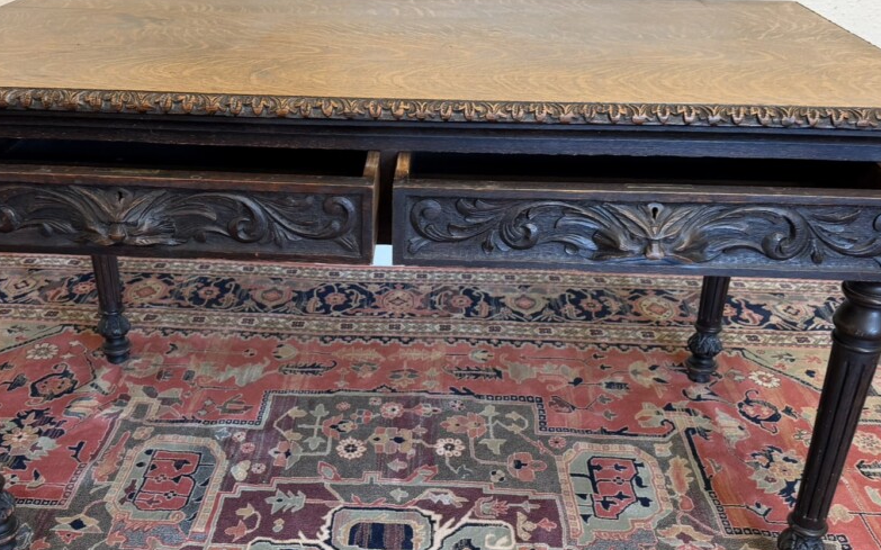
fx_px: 936
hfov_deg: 50.3
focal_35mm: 39
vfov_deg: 32.7
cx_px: 395
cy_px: 296
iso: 125
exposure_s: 1/50
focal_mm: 6.76
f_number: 1.78
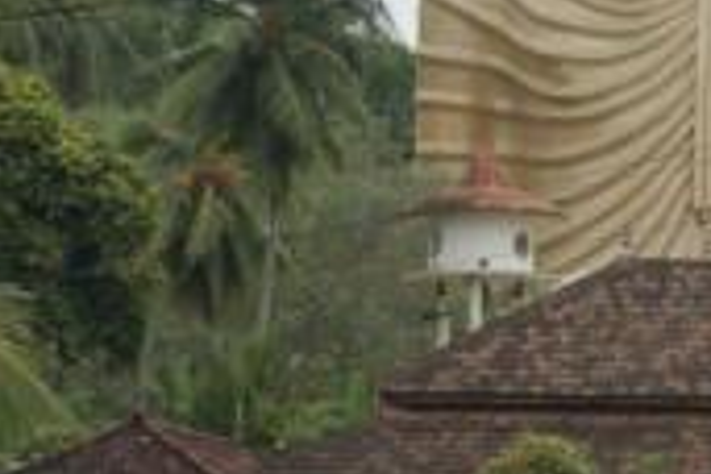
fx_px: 8583
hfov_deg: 4.7
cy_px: 437
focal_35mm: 435
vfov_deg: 3.2
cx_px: 541
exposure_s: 1/125
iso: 100
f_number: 11
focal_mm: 55
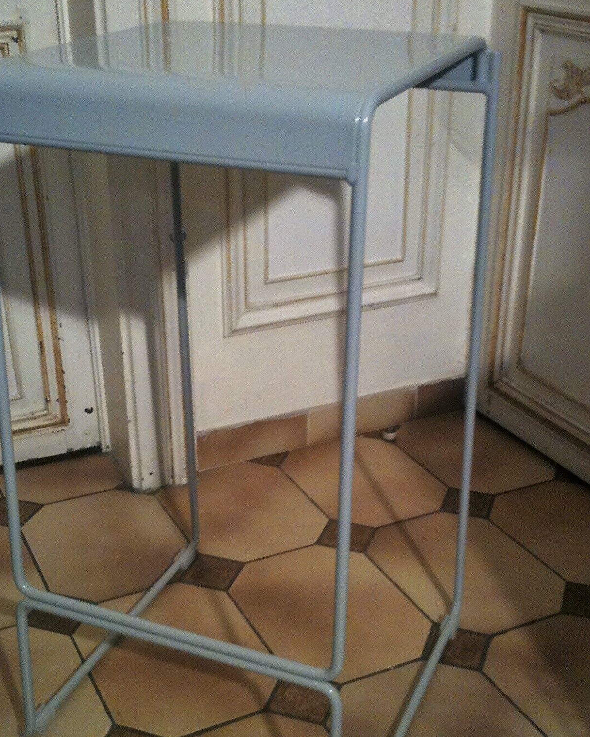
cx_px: 260
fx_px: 1004
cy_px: 421
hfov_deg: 32.7
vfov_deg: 40.2
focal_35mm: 46
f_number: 2.8
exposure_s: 1/17
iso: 160
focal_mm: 3.85
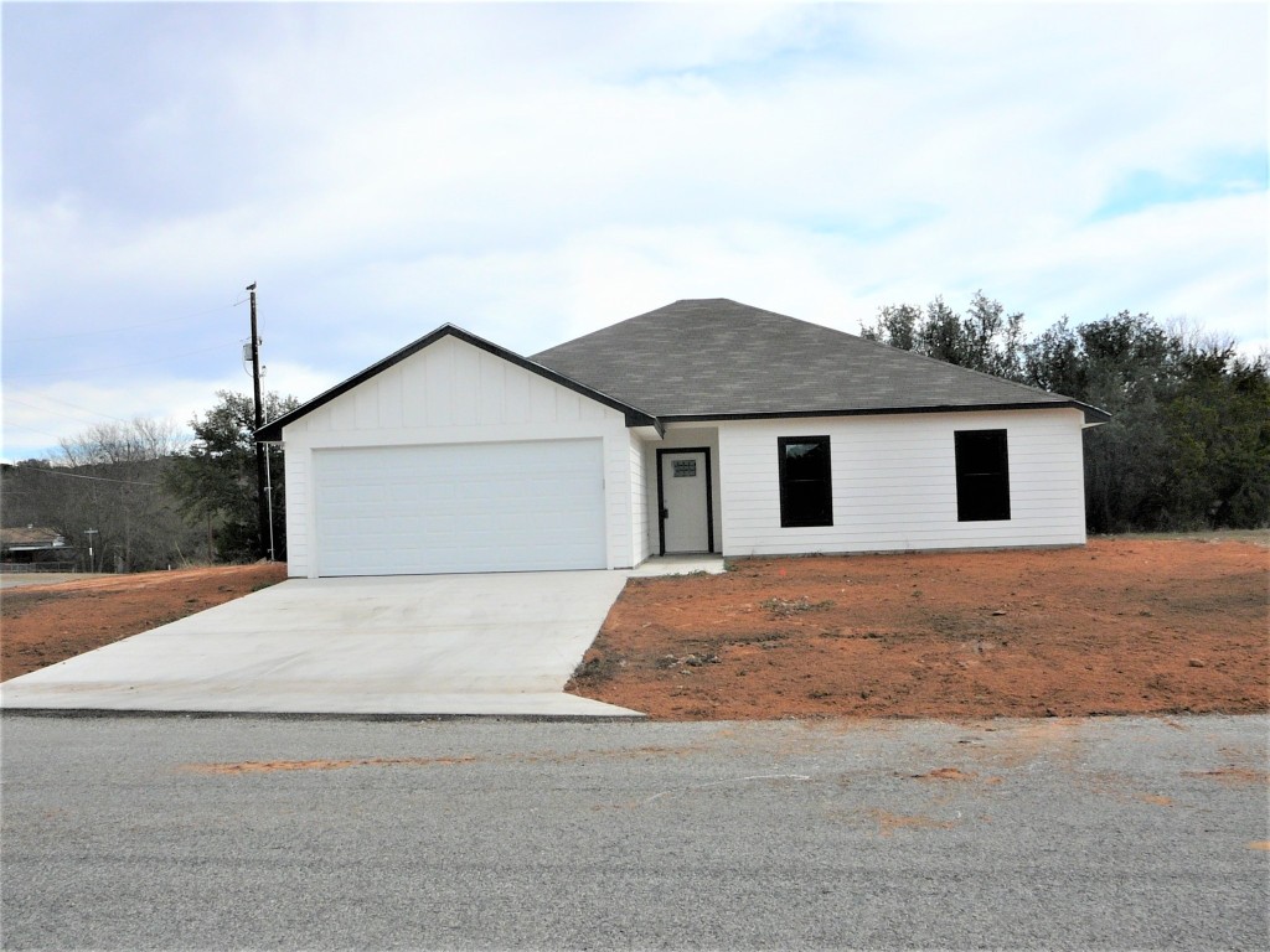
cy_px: 476
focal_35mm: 35
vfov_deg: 40.7
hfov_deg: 52.6
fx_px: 1284
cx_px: 635
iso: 80
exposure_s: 1/500
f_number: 5
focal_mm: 5.2
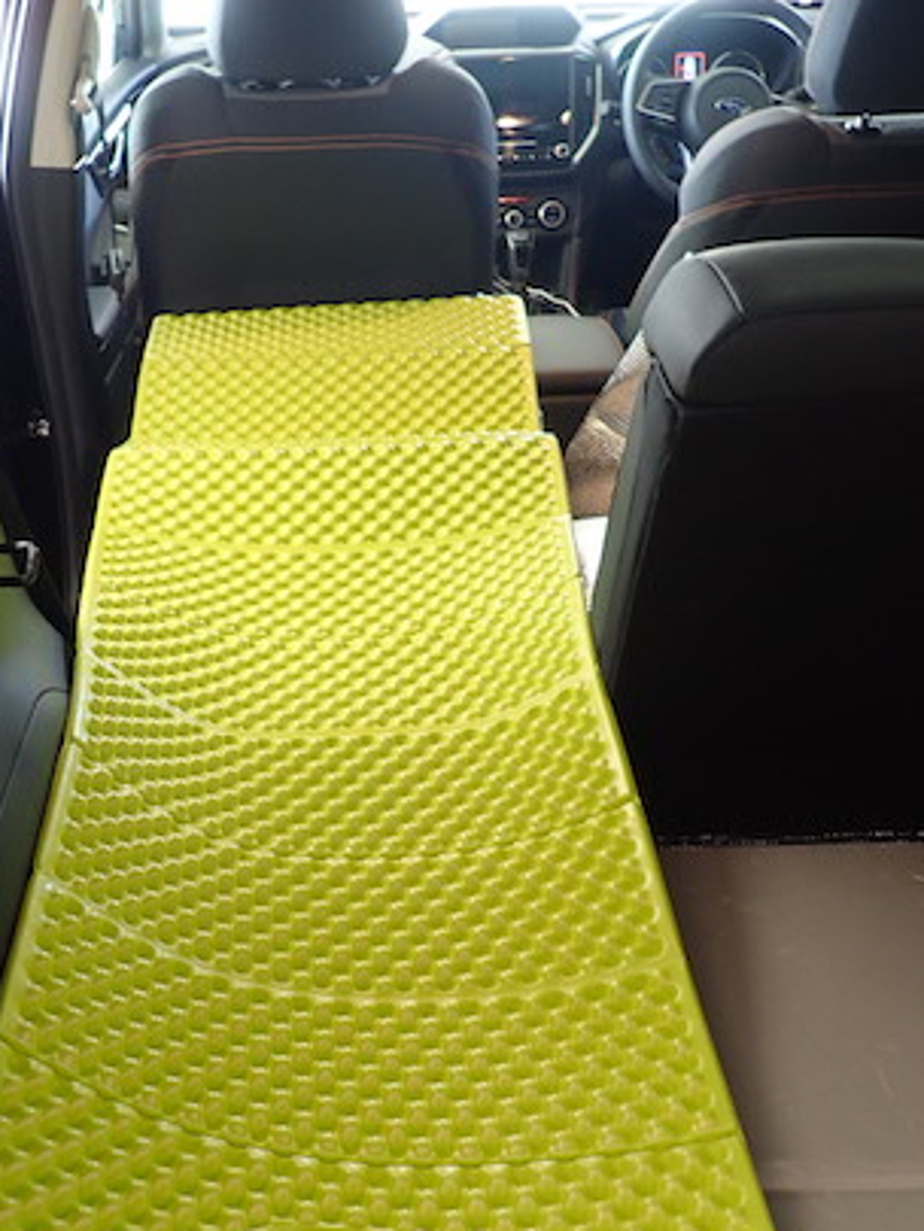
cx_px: 322
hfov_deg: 38.3
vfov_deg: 49.9
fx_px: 1316
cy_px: 729
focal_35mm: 37
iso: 200
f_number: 2
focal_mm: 4.5
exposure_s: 1/10
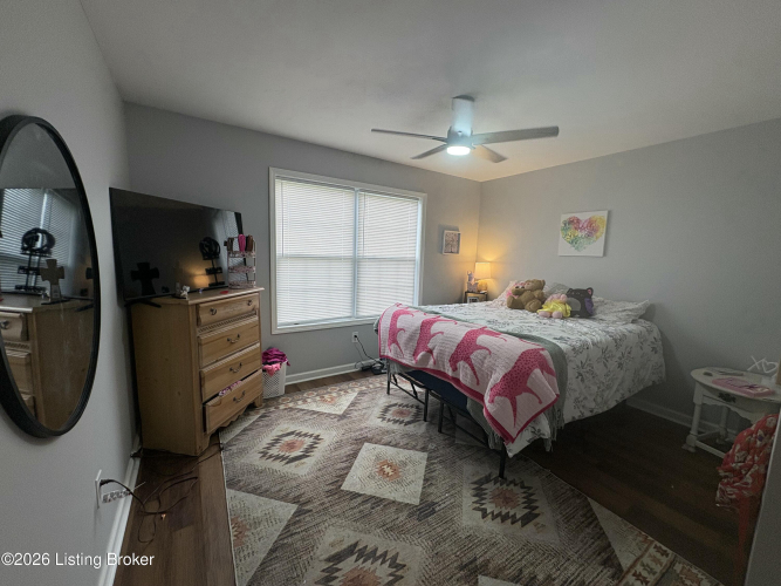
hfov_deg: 102.1
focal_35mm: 14
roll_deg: -1.8
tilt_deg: -7.1
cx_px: 390
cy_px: 293
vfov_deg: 85.7
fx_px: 316
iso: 100
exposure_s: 1/120
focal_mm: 2.22
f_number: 2.2
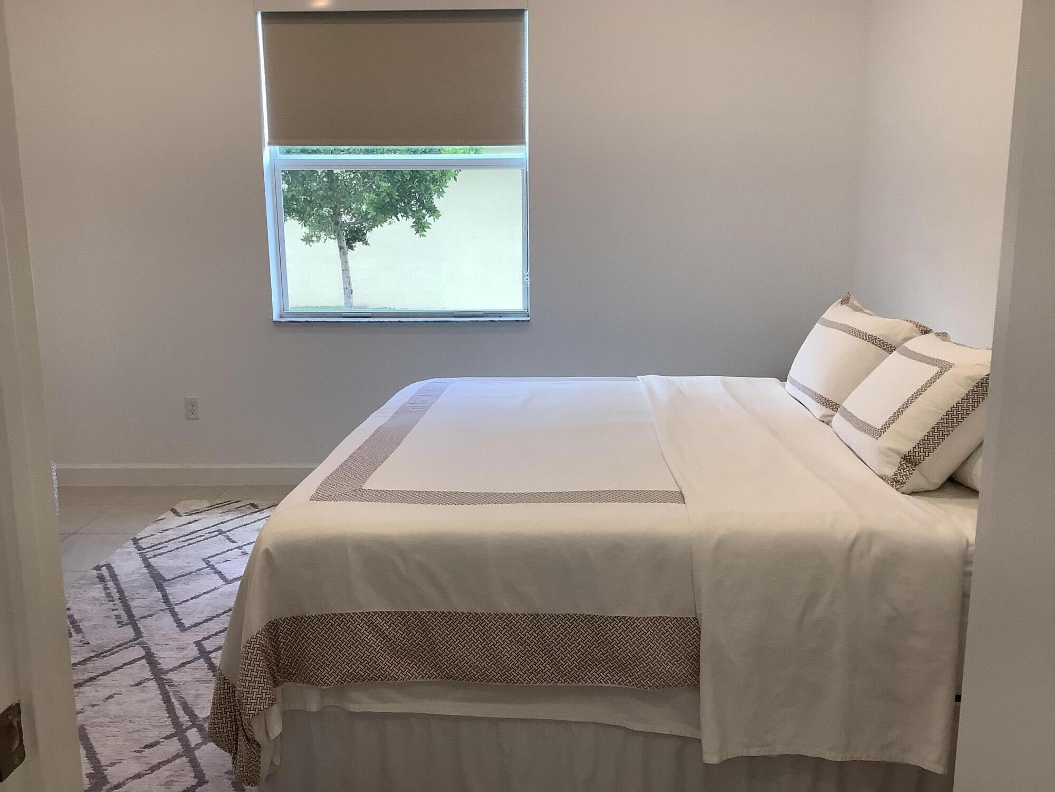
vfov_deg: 45.4
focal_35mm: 31
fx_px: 945
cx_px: 528
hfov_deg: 58.4
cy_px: 396
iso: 80
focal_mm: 3.3
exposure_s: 1/100
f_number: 2.4
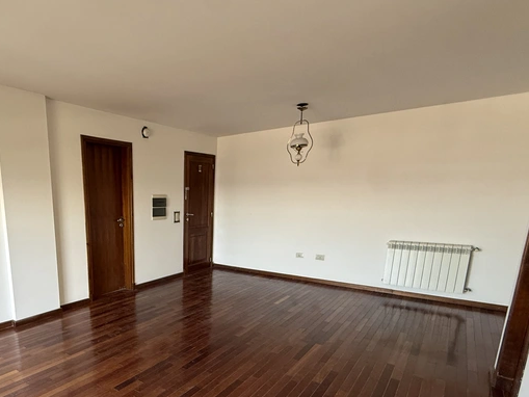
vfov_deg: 59.4
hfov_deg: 72.8
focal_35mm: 22
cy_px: 270
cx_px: 155
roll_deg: +0.6
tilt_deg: -12.2
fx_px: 336
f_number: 2.2
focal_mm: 2.22
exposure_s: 1/99
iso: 250
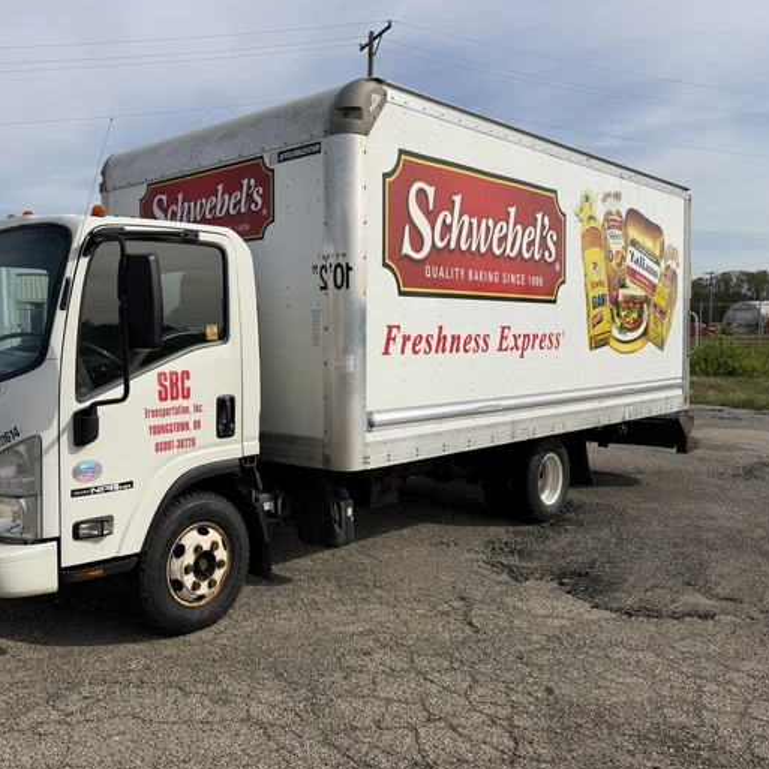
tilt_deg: -1.3
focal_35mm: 31
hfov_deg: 51.4
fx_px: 779
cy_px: 384
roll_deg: +0.9
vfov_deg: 52.5
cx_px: 249
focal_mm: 6.76
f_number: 1.78
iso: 80
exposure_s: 1/7353
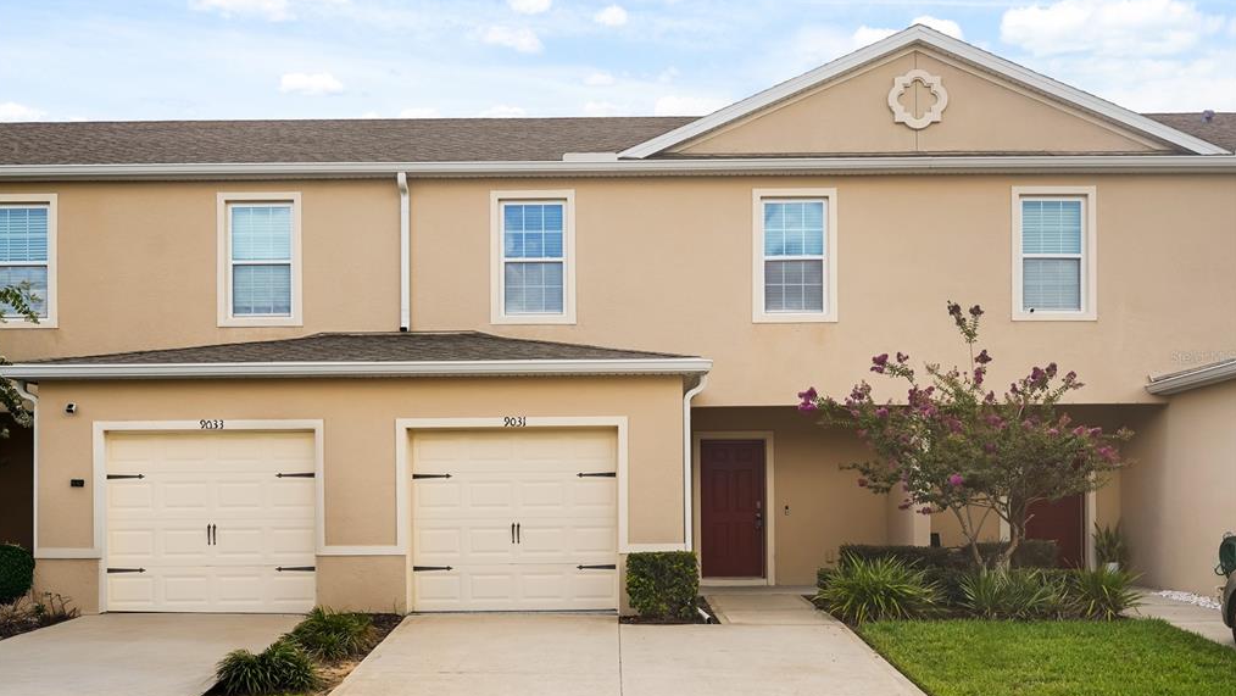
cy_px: 357
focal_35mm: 37
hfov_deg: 54.0
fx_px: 1213
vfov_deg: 32.0
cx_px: 616
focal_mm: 35
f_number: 5
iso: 250
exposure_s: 1/800
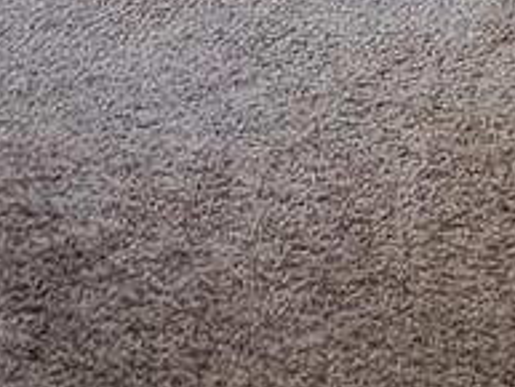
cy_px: -689
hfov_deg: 20.2
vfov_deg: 11.2
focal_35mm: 97
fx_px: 1444
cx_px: 245
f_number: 2.2
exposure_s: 1/40
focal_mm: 1.74
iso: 80
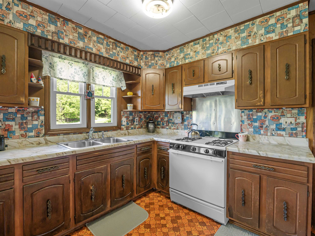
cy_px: 118
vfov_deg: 78.2
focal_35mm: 16
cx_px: 158
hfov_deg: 94.5
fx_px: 146
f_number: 2.8
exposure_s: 1/60
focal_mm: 8
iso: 640
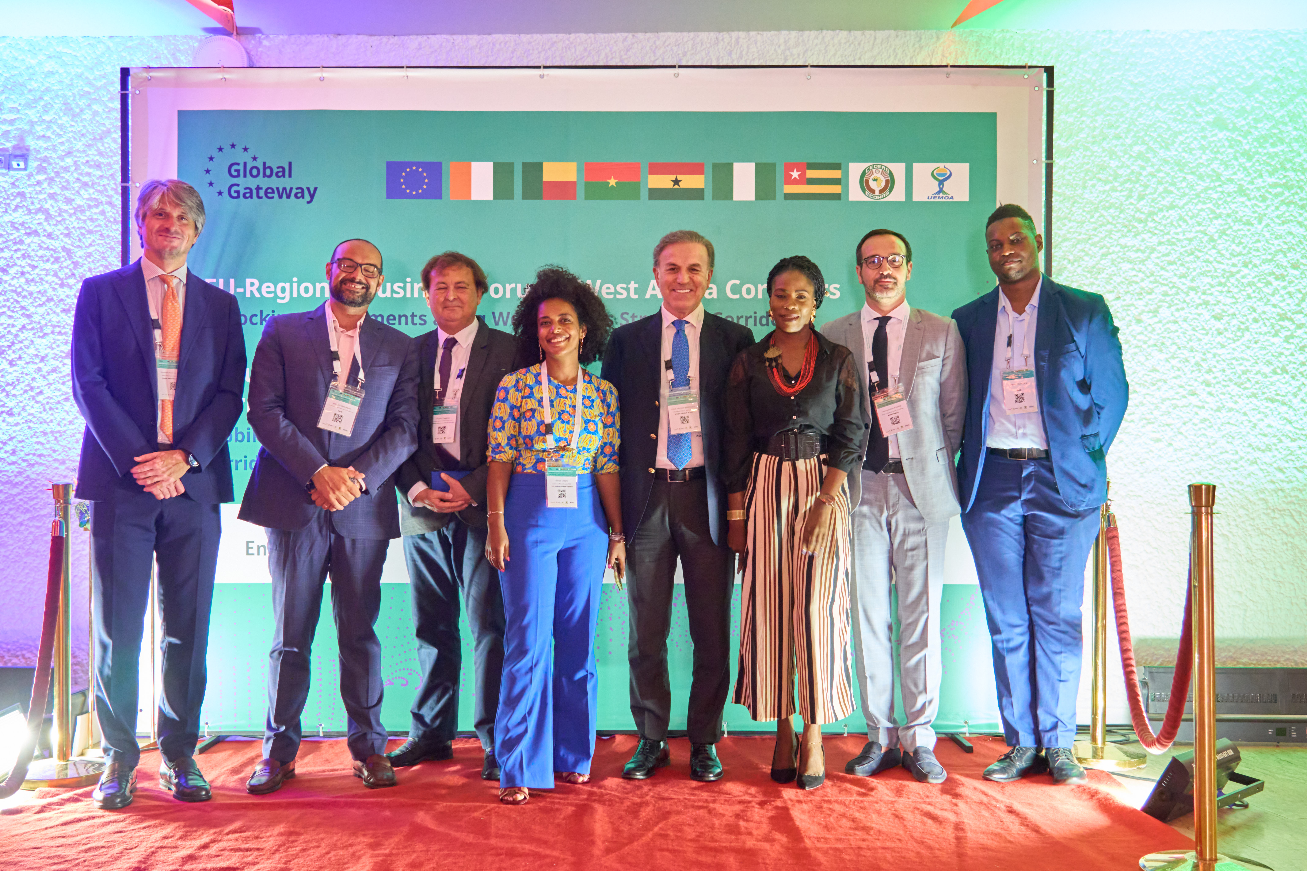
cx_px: 654
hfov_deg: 53.1
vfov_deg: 36.9
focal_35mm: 36
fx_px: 1307
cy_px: 436
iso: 2000
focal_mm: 24
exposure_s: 1/100
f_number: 4
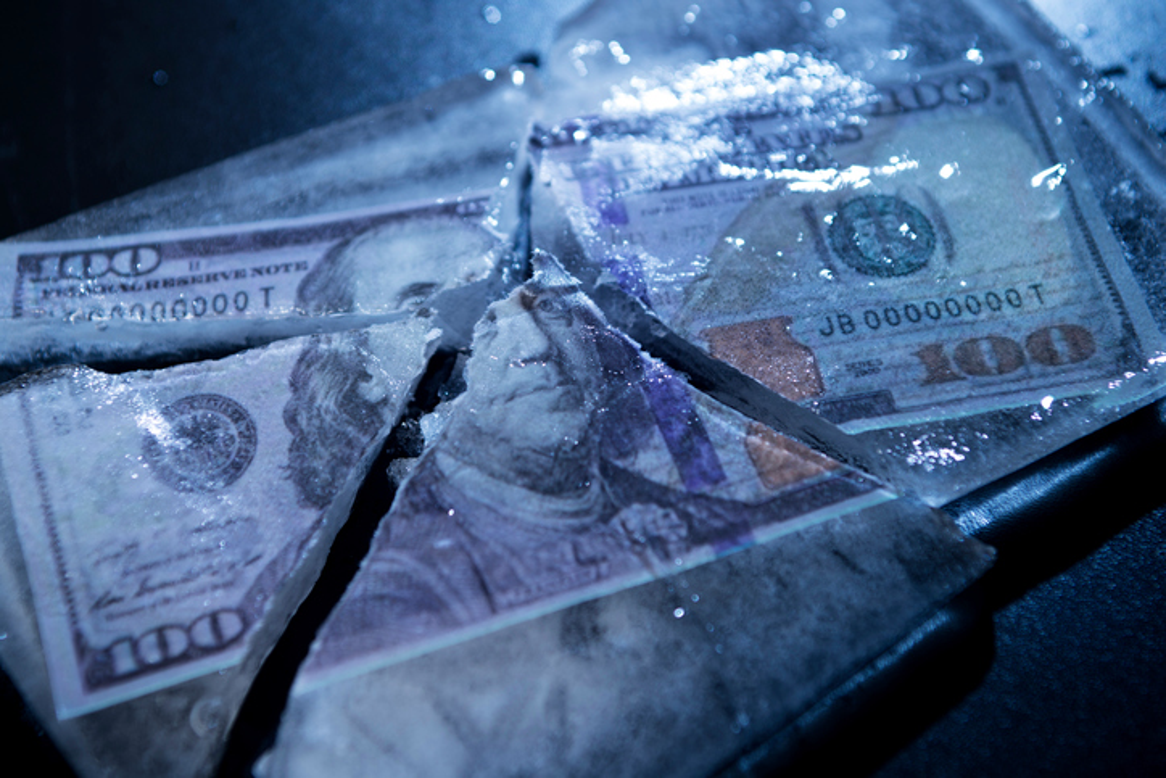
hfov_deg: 28.8
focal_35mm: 70
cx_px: 583
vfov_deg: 19.5
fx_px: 2268
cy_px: 389
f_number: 5
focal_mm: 70
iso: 50
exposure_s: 1/160
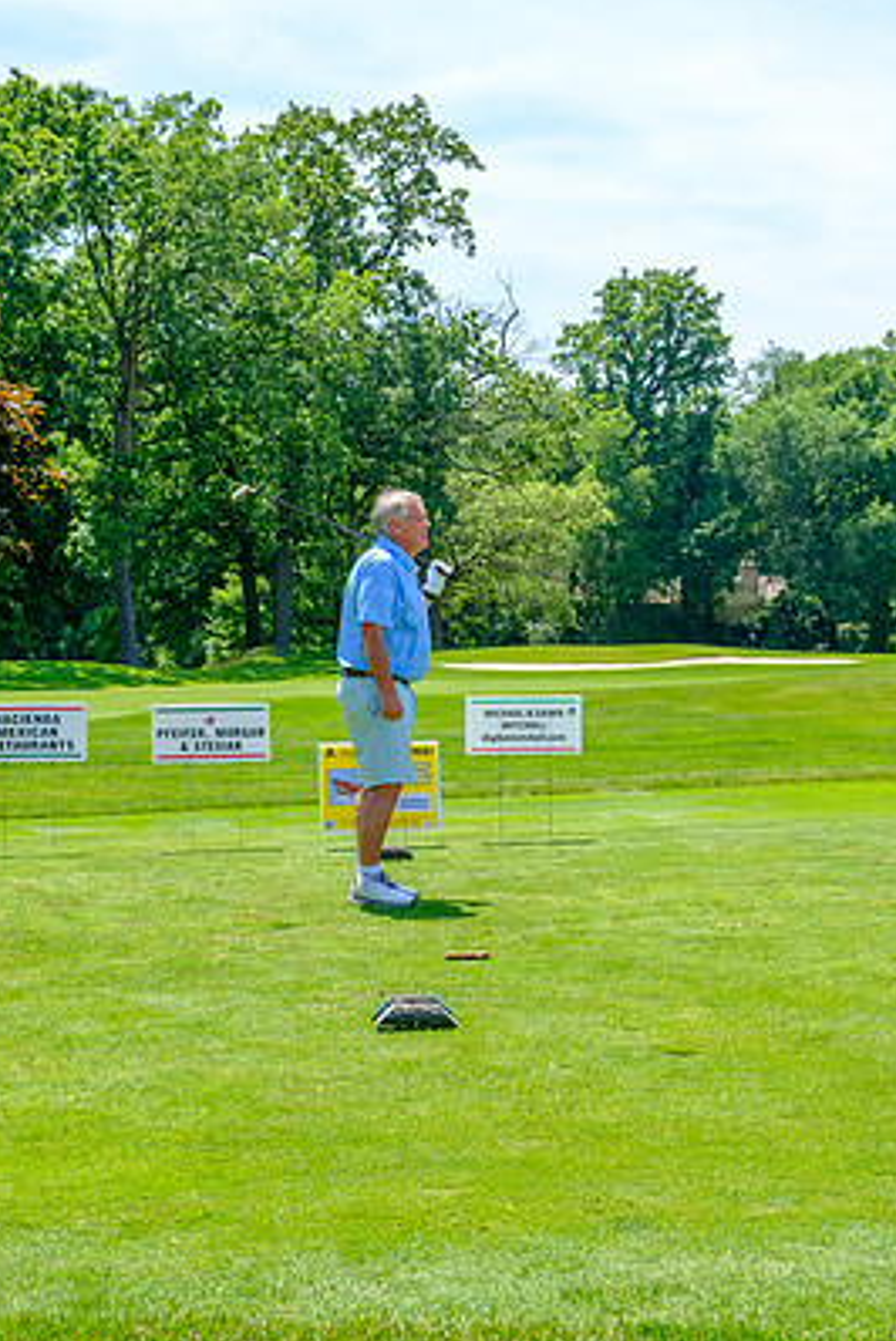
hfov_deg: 22.3
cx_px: 465
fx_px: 2273
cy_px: 660
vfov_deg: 32.9
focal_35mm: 61
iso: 200
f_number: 5.6
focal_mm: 35.8
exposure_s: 1/250
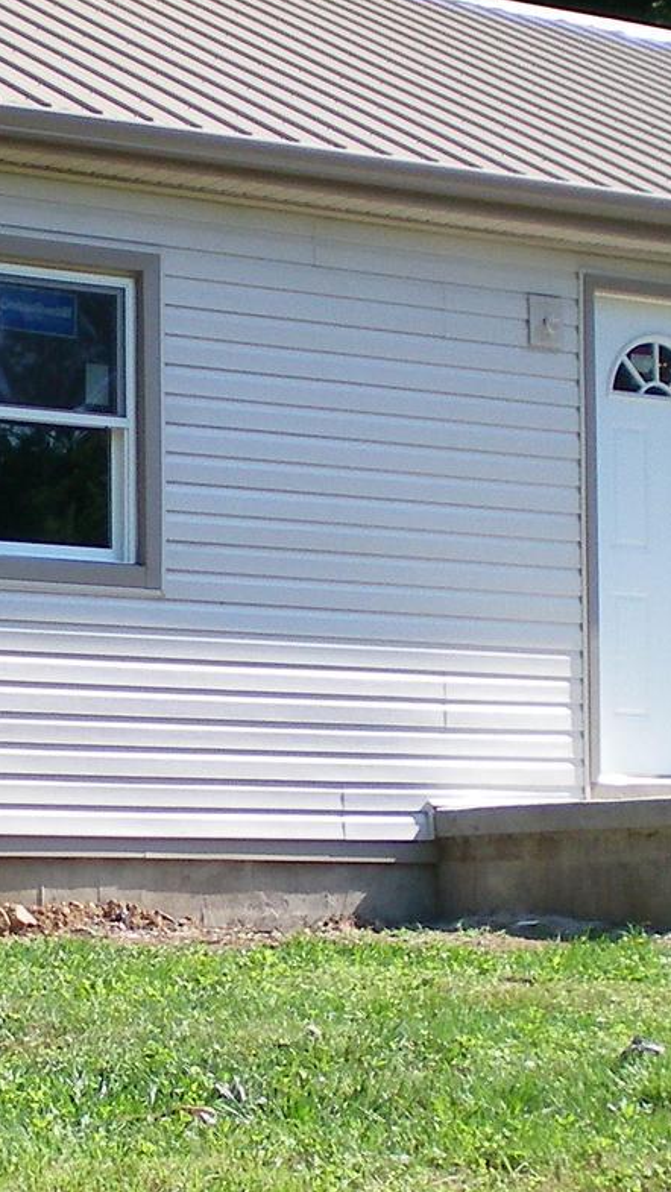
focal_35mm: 108
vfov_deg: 19.8
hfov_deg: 11.2
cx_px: 93
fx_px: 3414
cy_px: 635
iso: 64
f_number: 3.1
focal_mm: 6.3
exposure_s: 1/500
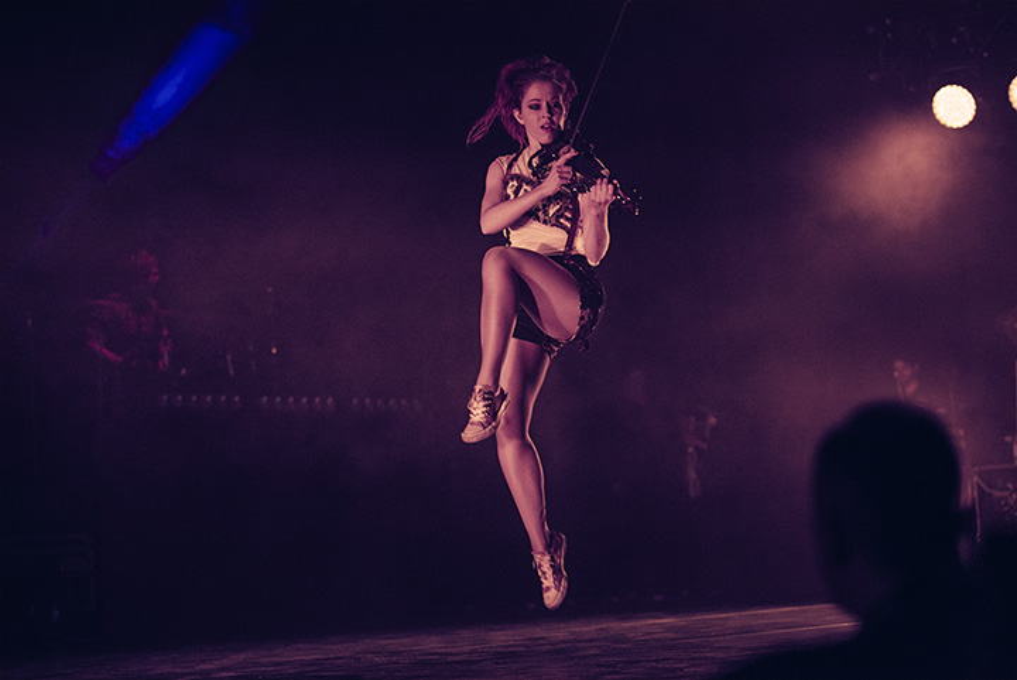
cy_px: 340
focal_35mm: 92
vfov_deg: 14.9
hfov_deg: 22.1
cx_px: 508
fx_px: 2600
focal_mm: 92
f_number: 2.8
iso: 1600
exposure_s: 1/400
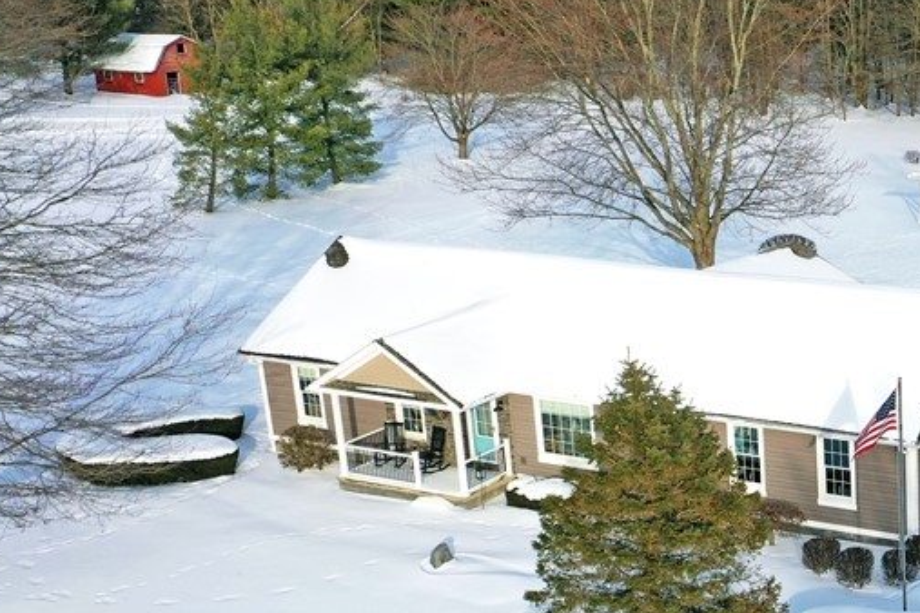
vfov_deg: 22.4
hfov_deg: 30.6
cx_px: 958
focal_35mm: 60
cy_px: 448
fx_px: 1533
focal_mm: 10.26
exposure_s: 1/500
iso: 100
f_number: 6.3
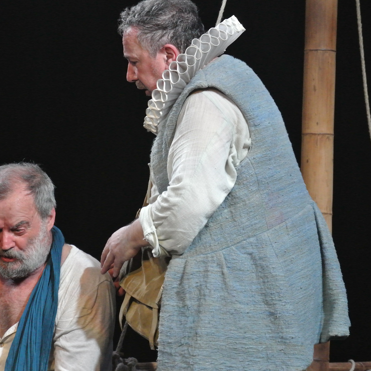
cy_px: 186
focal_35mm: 219
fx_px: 2655
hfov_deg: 8.0
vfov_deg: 8.0
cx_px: 108
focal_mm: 64
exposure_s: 1/80
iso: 1800
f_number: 4.5
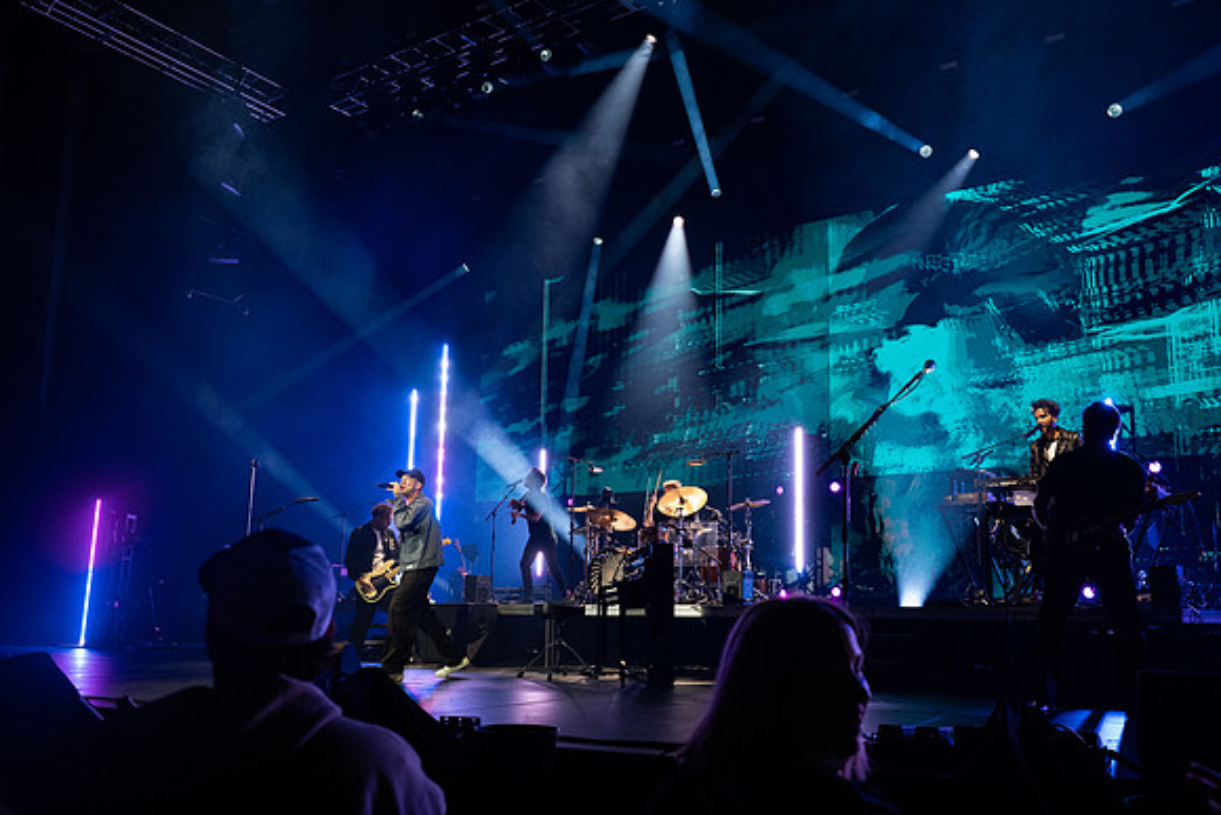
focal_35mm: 30
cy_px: 434
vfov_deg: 43.1
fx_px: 1032
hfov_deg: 61.1
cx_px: 670
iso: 2500
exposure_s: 1/640
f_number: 3.2
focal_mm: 24
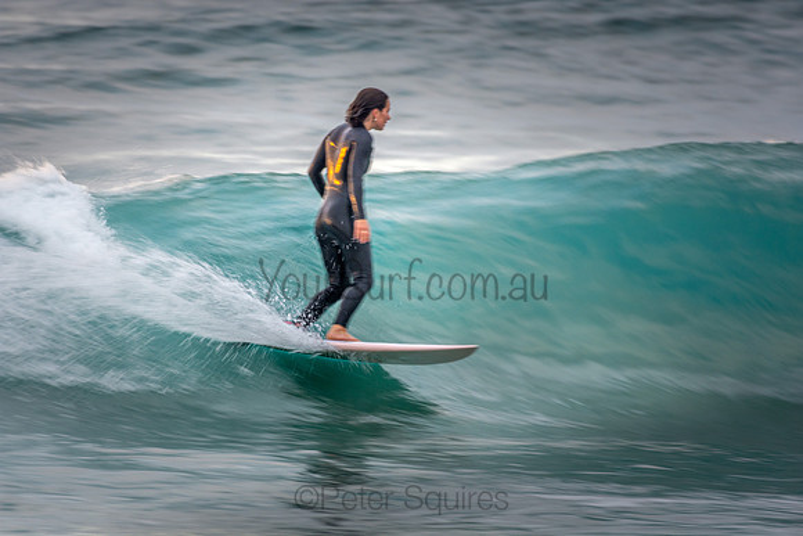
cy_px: 268
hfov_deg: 2.7
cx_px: 402
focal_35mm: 750
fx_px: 16732
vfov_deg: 1.8
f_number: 5.6
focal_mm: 500
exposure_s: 1/40
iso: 220
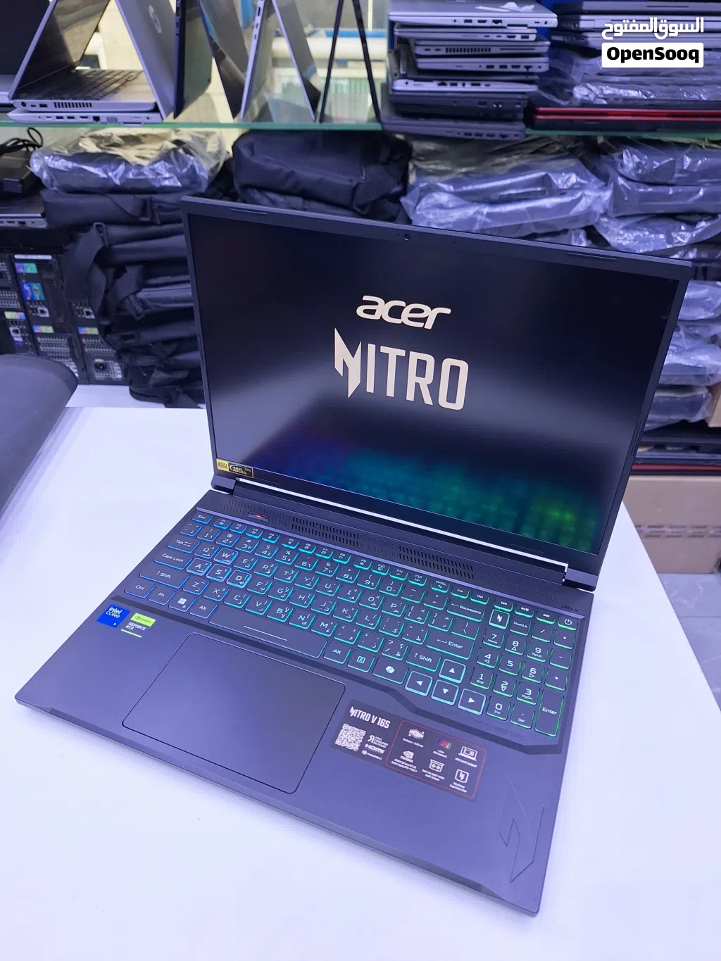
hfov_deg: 58.9
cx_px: 360
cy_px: 480
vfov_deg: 73.9
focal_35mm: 23
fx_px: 639
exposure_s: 1/100
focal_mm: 5.54
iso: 64
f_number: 1.8
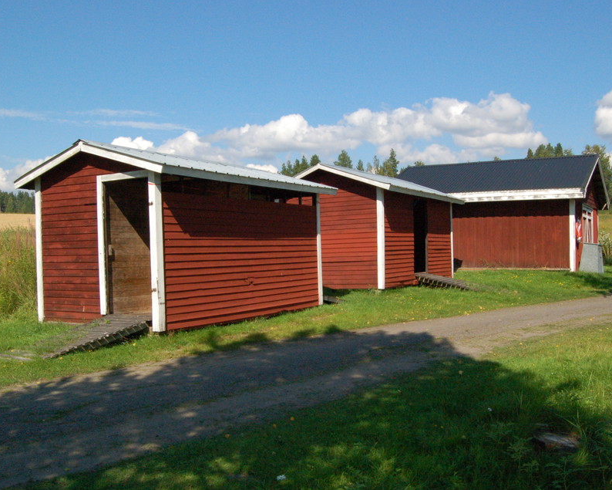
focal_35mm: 34
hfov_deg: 52.8
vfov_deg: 43.3
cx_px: 310
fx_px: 616
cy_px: 245
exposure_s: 1/800
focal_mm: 20
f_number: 14
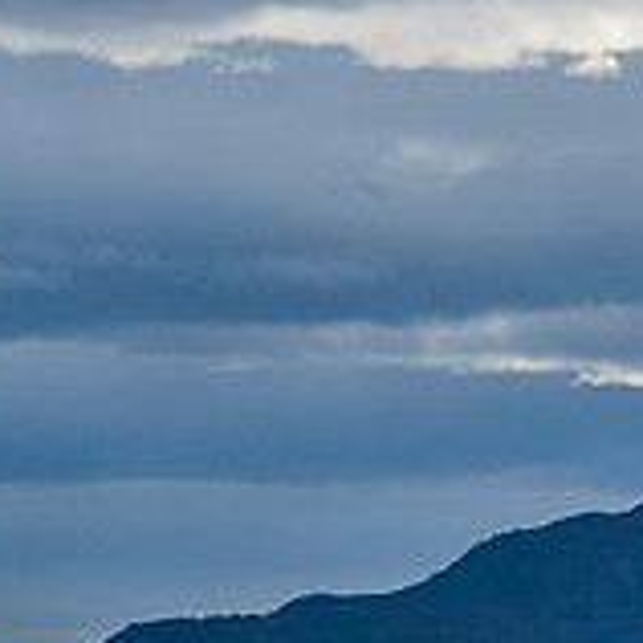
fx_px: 8616
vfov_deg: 4.3
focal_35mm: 410
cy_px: 494
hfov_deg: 4.3
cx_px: 20
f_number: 8
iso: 100
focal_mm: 47.94
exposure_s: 1/250
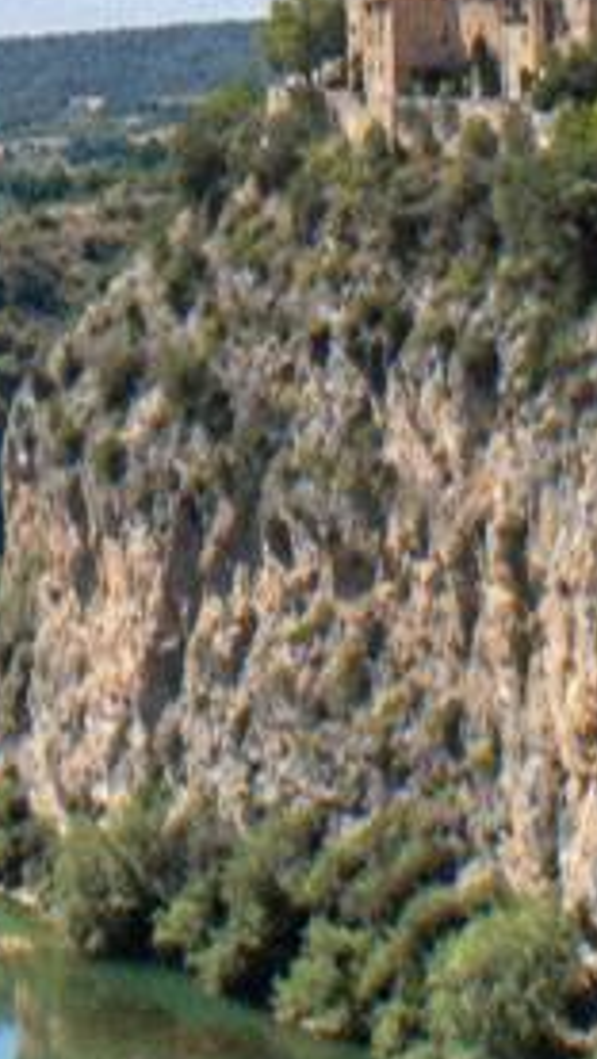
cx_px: 815
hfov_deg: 7.9
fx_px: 4246
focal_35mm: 151
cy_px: 356
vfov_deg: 14.2
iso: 200
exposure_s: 1/100
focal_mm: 40
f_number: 11
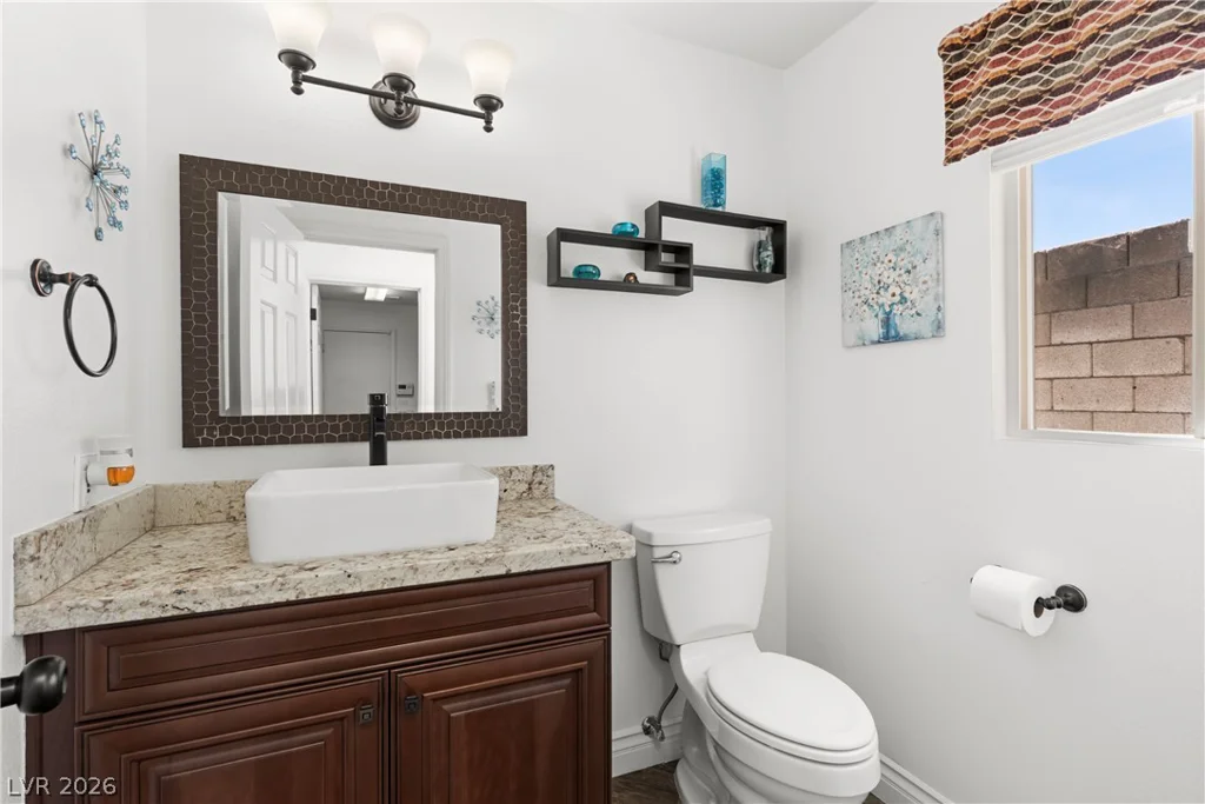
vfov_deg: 70.5
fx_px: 569
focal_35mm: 17
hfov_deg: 93.3
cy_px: 402
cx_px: 602
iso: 400
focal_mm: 17
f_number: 8
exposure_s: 1/20
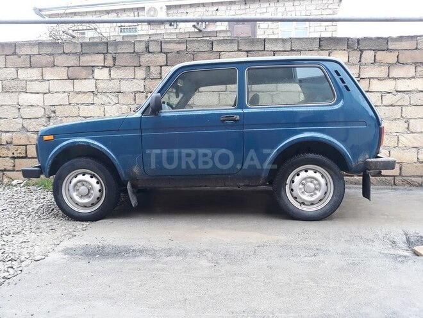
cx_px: 212
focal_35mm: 27
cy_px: 159
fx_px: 330
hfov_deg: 65.3
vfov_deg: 51.4
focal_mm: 3.71
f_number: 1.7
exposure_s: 1/100
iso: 80
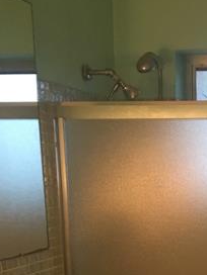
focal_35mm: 82
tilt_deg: -15.2
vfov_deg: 21.4
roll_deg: -0.5
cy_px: 366
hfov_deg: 17.4
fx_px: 654
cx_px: 227
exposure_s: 1/15
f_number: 2.2
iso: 80
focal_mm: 4.15
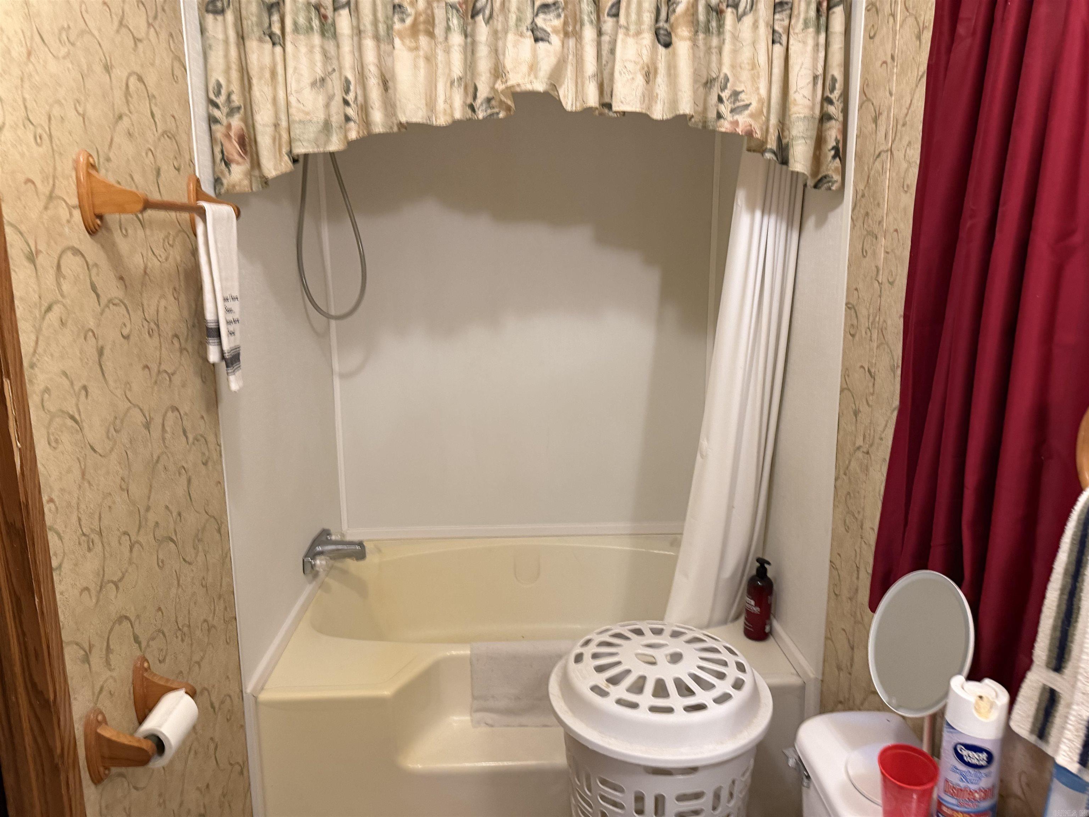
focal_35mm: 24
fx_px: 755
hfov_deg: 71.6
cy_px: 408
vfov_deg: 56.8
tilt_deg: -11.3
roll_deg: -0.5
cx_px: 544
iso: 320
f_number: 1.78
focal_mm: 6.76
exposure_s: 1/60
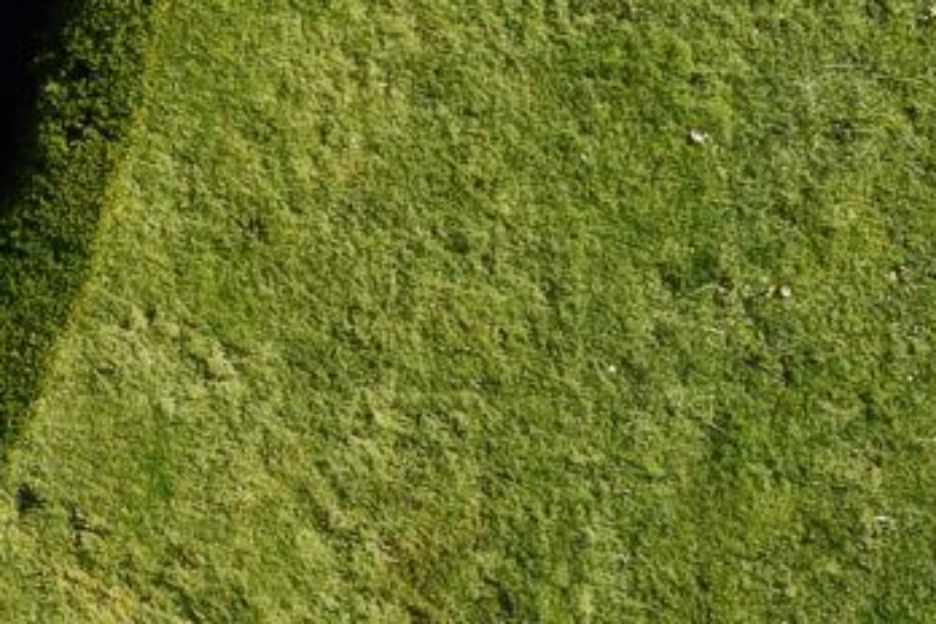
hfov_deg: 8.6
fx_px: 5356
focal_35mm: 206
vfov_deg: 6.5
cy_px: -483
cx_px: -1662
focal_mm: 10.26
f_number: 7.1
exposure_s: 1/240
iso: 100
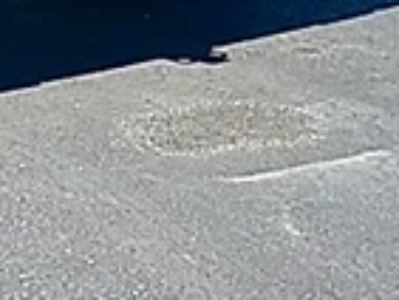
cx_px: -303
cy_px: -420
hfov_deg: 10.0
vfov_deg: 7.4
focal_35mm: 188
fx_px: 2169
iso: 80
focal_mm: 6.86
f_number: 1.78
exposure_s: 1/3077
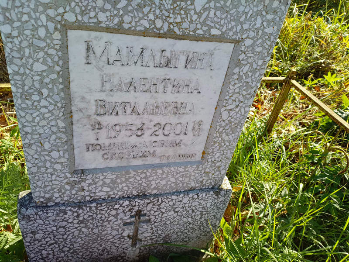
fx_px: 252
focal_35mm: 25
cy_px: 131
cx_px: 174
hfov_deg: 69.4
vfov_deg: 54.9
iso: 112
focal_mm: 4.76
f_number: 1.69
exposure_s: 1/311
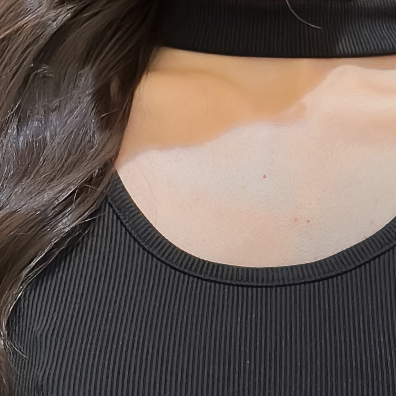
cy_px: 679
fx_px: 2511
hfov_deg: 9.0
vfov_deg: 8.7
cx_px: 258
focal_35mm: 194
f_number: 1.8
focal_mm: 6.86
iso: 400
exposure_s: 1/35
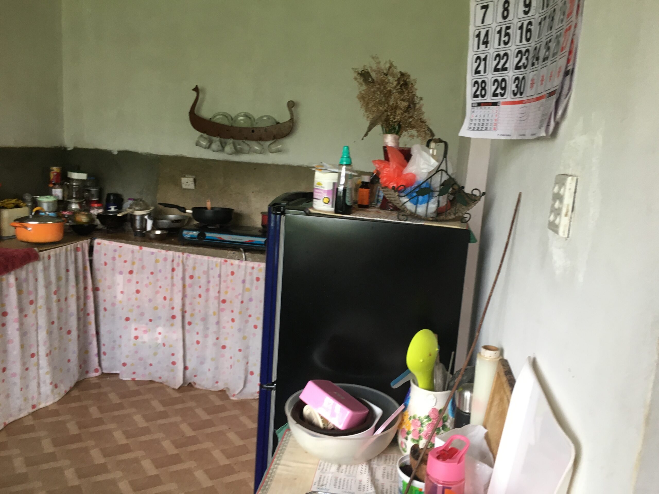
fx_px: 552
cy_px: 247
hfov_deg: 61.7
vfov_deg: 48.2
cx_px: 330
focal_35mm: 29
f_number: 2.2
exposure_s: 1/33
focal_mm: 4.15
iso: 100
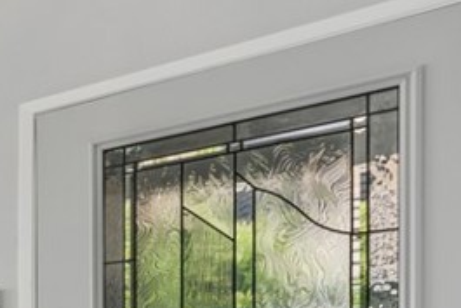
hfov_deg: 21.3
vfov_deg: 22.5
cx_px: -397
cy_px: 399
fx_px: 692
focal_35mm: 54
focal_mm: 14
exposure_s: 1/25
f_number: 8
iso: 100
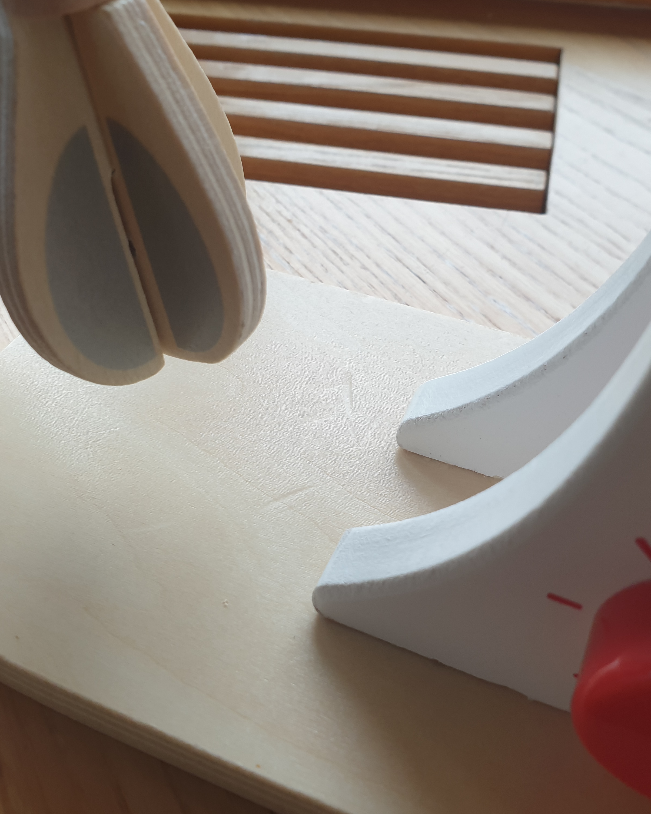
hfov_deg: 43.3
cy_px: 406
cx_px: 361
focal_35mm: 34
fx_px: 819
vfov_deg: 52.8
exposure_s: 1/50
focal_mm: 4.3
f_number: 2.4
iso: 64
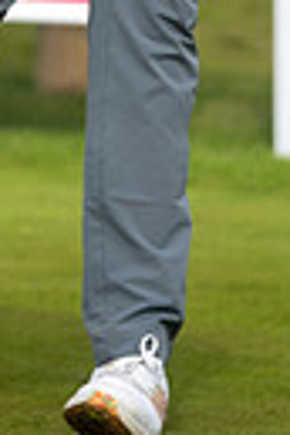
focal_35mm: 1047
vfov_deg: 2.0
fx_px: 12650
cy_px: -314
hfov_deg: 1.3
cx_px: -105
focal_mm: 300
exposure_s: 1/1000
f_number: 5.6
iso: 160
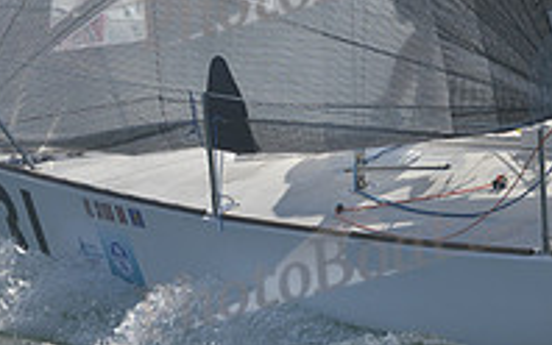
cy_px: 85
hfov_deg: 2.8
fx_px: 11244
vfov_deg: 1.8
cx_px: 675
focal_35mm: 747
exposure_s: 1/3200
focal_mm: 250
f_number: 4
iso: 200
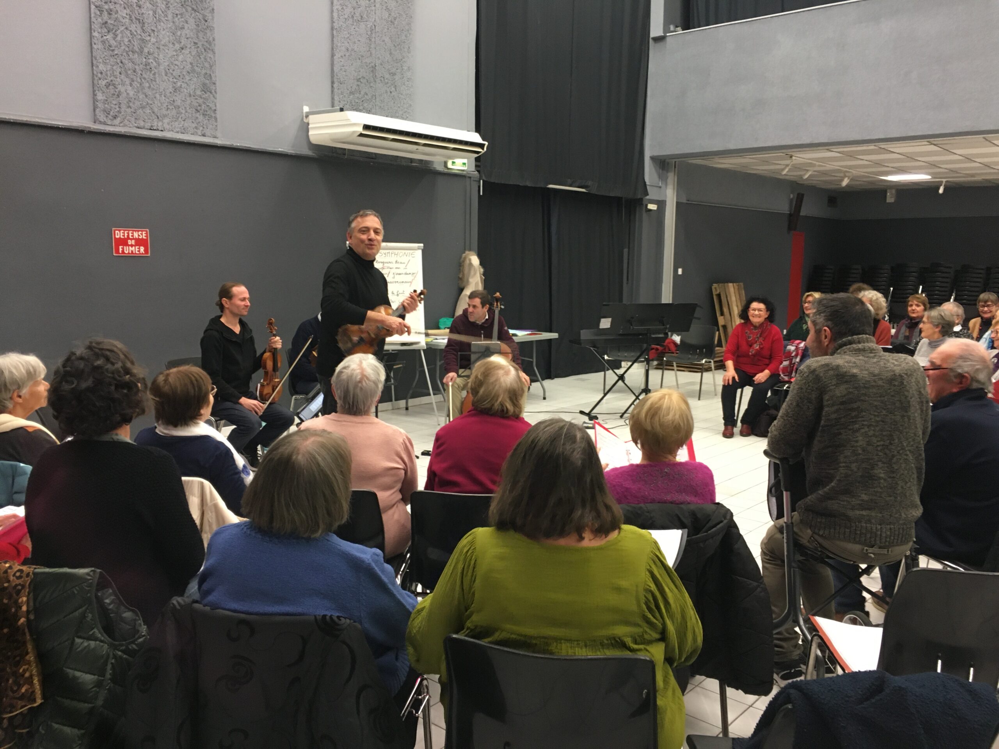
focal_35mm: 29
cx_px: 500
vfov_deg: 48.2
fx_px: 837
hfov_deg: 61.7
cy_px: 374
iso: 160
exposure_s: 1/33
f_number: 2.2
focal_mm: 4.15
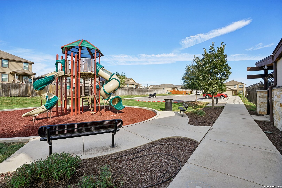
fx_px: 125
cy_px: 94
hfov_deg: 96.7
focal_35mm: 16
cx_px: 141
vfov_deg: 73.7
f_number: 8
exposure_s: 1/400
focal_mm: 16
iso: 200
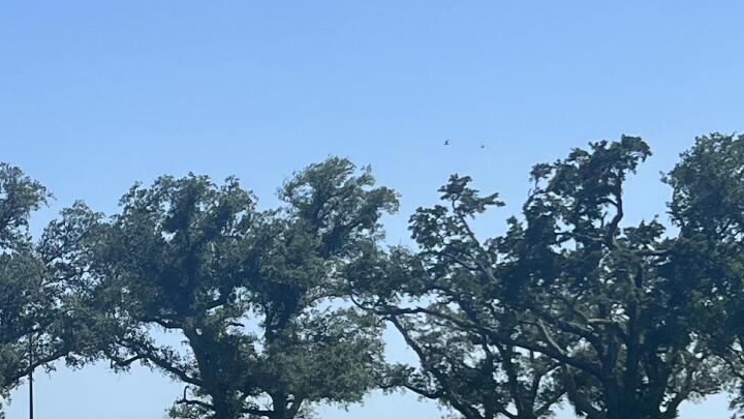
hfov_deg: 18.0
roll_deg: +1.2
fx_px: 2328
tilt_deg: +3.3
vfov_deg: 10.3
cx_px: 158
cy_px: 299
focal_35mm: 118
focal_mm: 5.7
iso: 50
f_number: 1.5
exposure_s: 1/6579
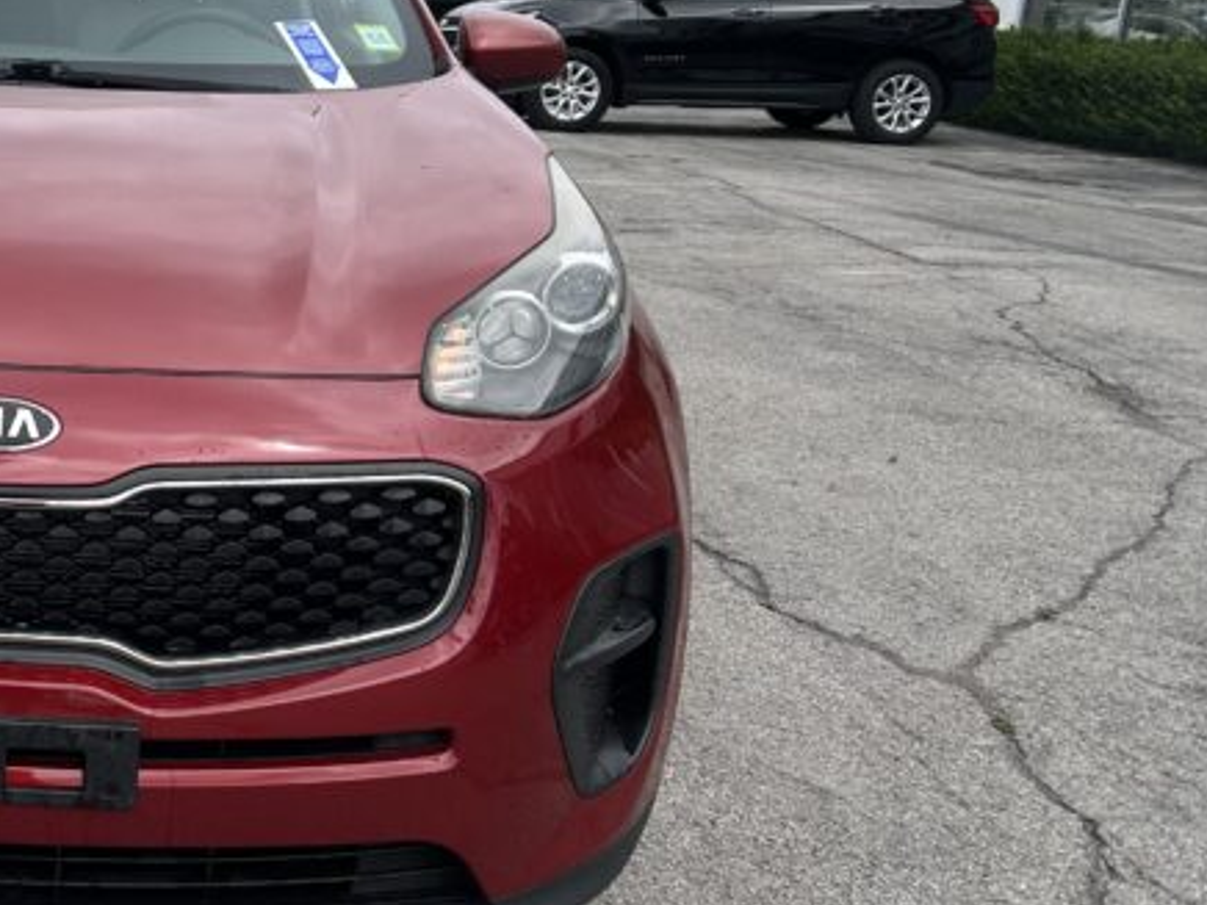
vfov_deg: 23.9
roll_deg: -2.0
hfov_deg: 29.1
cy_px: 291
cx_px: -66
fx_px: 2127
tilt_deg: -12.7
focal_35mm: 61
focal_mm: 5.7
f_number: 1.5
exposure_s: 1/3460
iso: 50
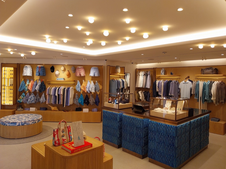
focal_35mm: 26
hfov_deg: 67.3
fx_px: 170
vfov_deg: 53.1
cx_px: 113
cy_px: 84
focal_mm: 4
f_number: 1.8
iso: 32
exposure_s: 1/60
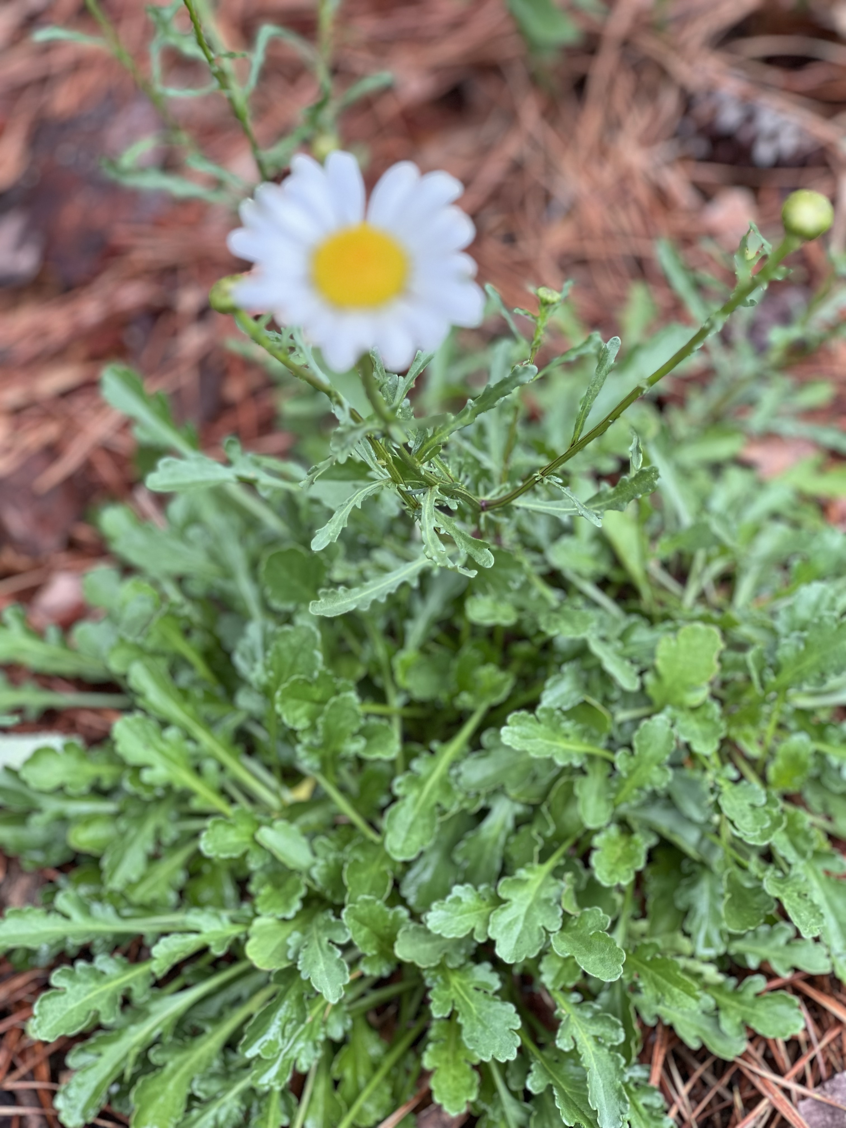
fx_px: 2509
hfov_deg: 19.1
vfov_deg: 25.3
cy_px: 564
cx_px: 423
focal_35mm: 77
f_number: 2.8
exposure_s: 1/121
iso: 50
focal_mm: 9
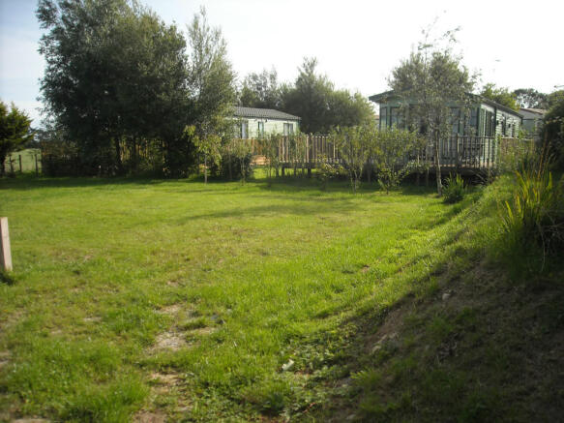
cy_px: 212
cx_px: 282
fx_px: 570
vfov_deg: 40.7
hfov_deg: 52.6
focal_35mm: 35
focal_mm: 5.7
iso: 64
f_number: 5.6
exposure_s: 1/184
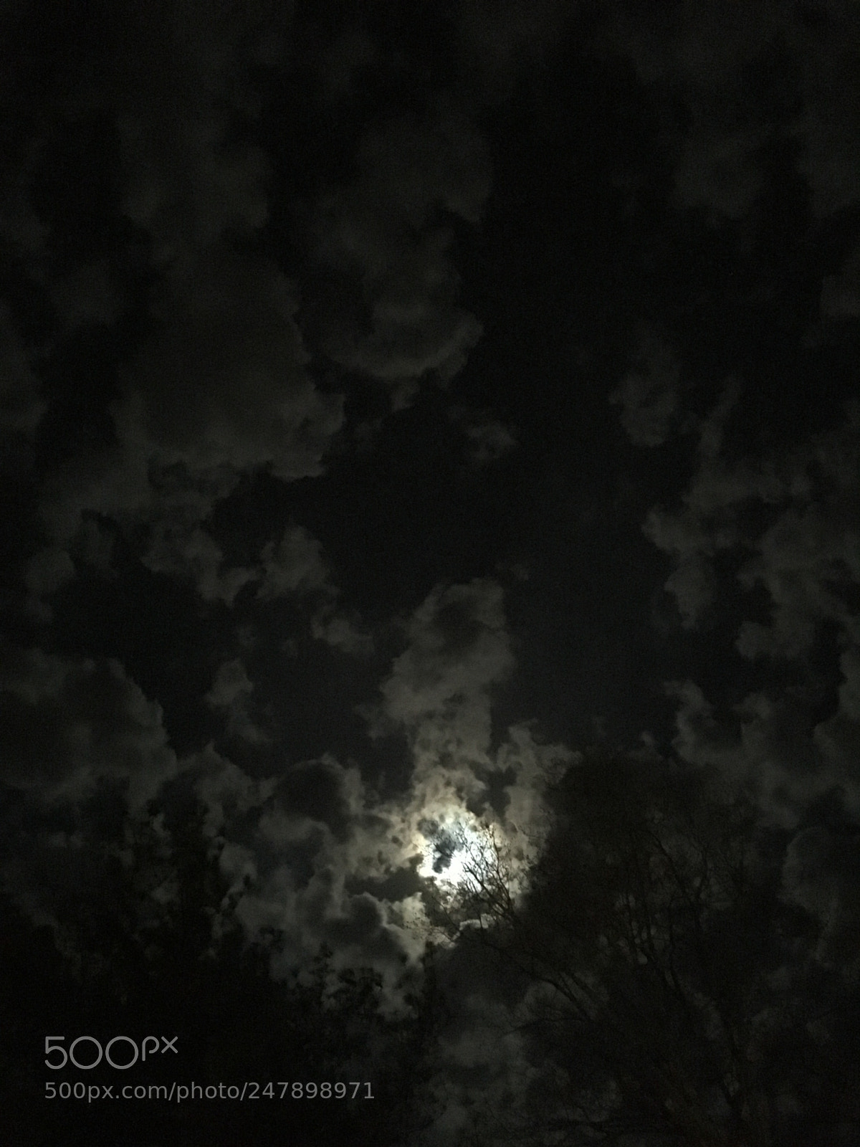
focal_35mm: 29
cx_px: 430
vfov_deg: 61.7
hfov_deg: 48.2
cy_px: 574
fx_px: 961
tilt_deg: +82.9
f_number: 2.2
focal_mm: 4.15
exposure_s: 1/15
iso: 2000
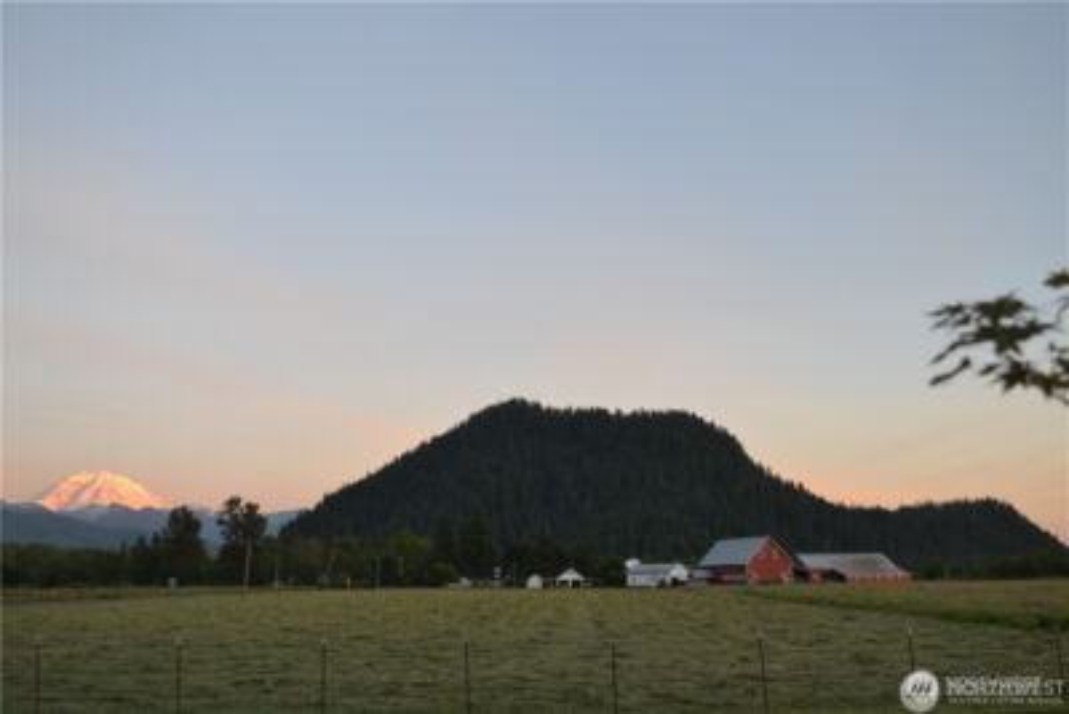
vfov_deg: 36.9
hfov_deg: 53.1
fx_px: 1069
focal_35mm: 36
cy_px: 357
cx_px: 534
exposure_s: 1/100
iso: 400
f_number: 5
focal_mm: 24
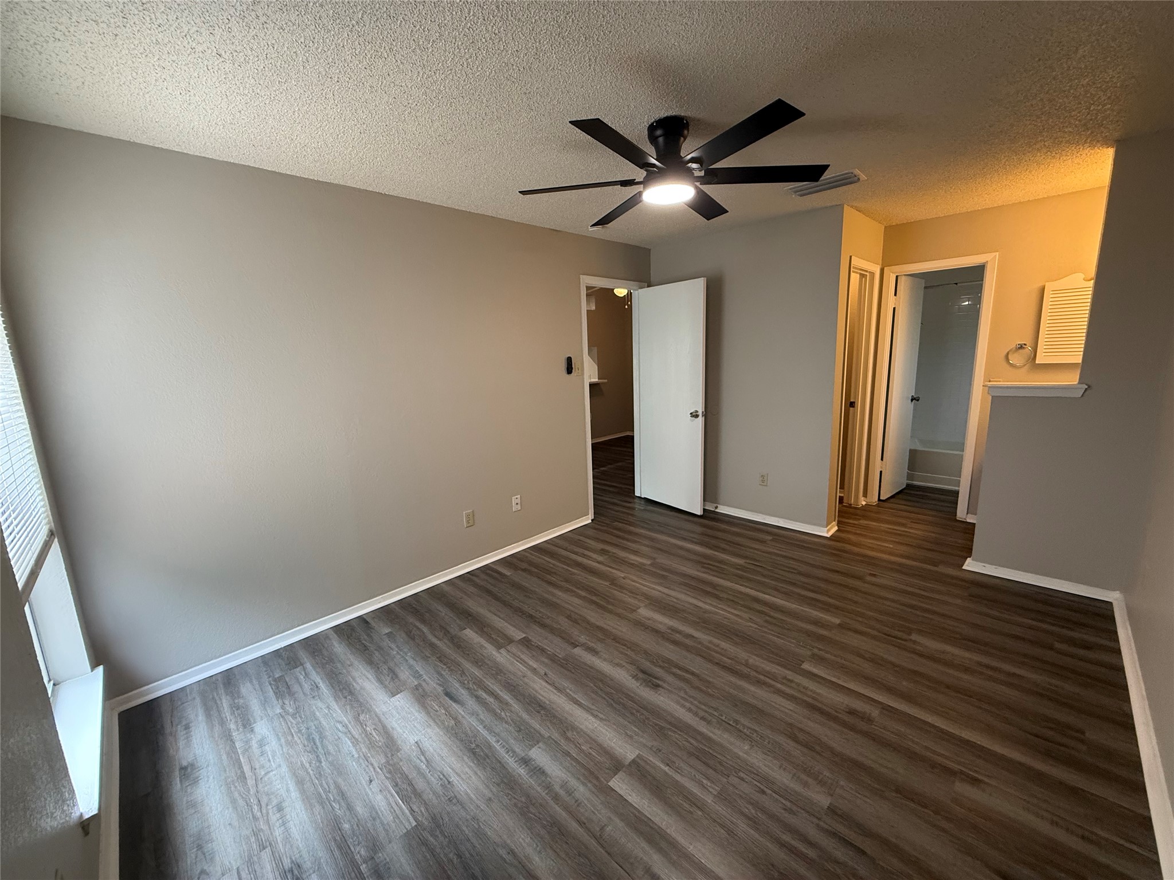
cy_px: 440
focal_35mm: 14
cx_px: 587
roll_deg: +2.3
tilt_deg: -10.6
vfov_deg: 85.7
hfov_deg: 102.1
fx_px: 475
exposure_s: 1/120
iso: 400
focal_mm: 2.22
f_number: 2.2
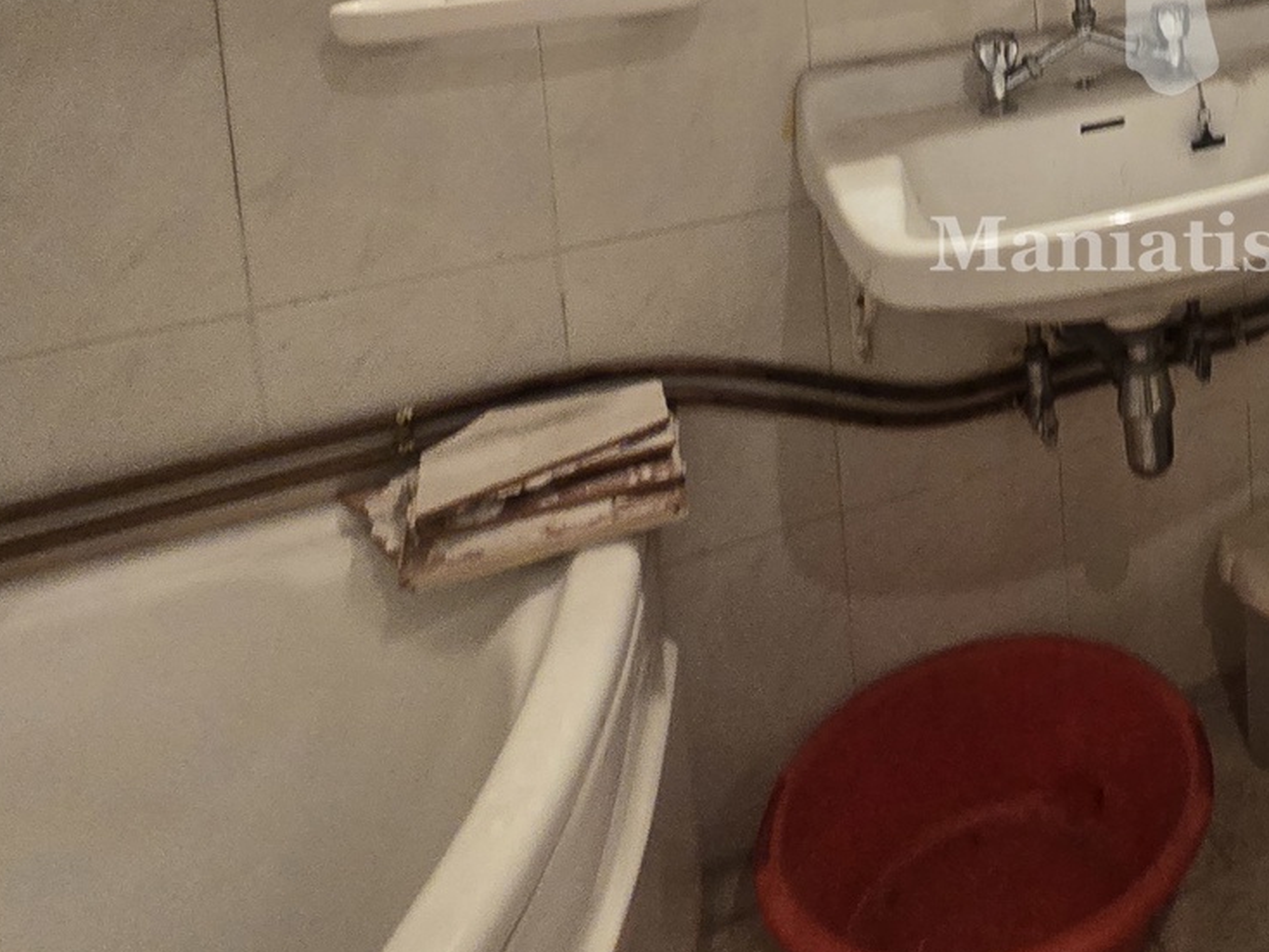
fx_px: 1247
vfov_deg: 35.0
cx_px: 1361
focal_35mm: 34
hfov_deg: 43.3
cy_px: -130
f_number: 2.2
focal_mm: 2.2
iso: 200
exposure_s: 1/50
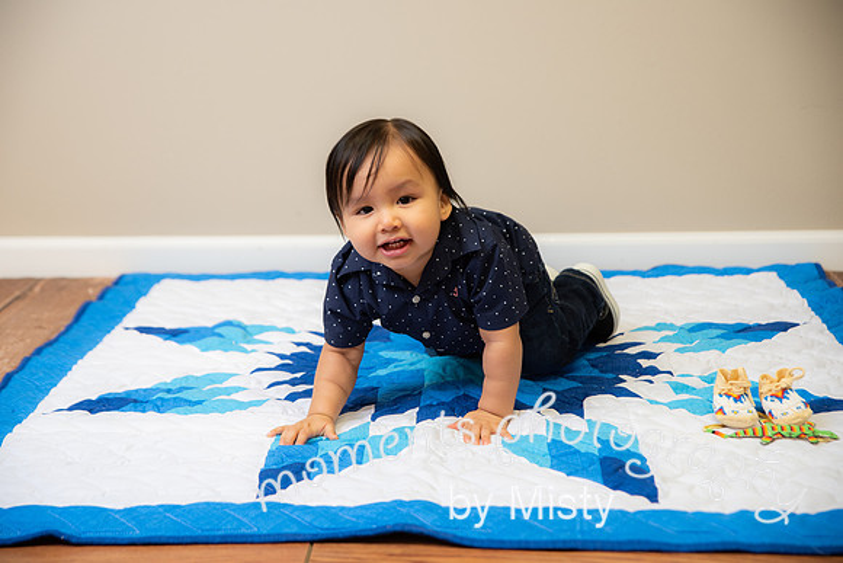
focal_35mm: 62
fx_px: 1452
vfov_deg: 21.9
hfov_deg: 32.4
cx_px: 422
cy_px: 282
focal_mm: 62
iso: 640
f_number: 3.2
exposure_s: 1/125
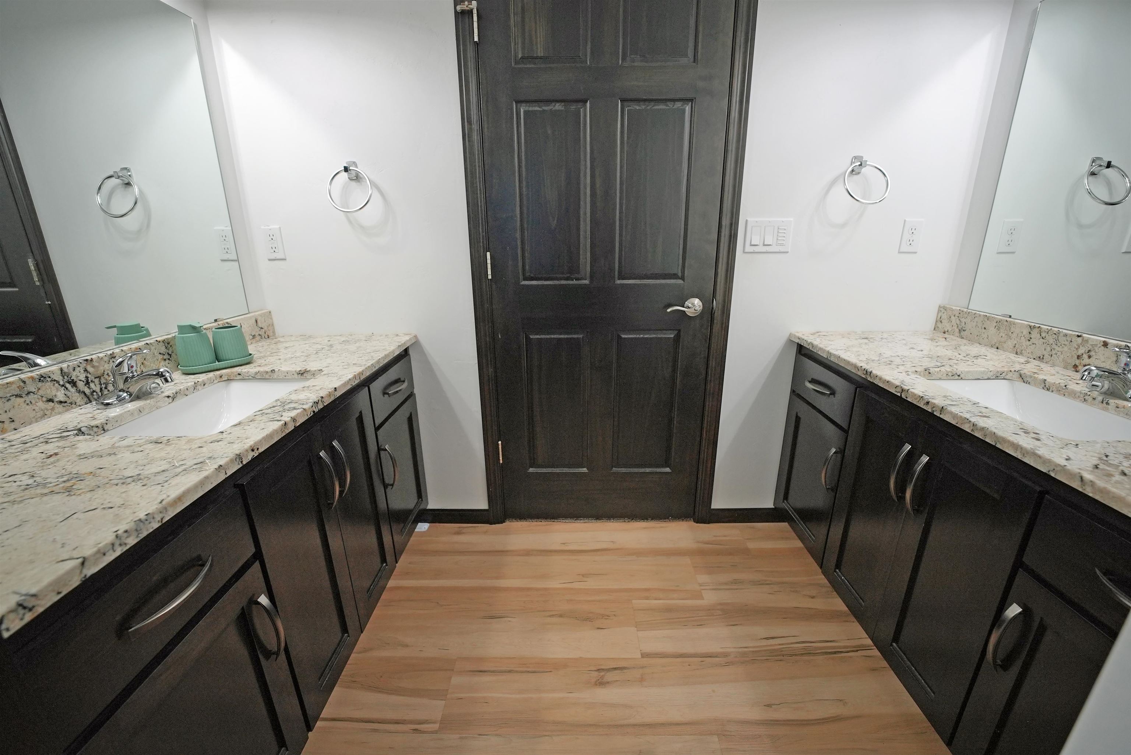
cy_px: 378
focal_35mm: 15
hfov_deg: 101.9
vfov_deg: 78.9
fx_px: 459
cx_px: 566
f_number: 4
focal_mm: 14.6
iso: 1250
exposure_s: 1/160
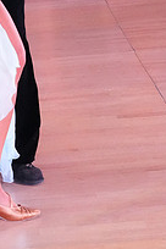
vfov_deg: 13.4
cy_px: -70
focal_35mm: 148
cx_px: -41
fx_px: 1024
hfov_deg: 9.1
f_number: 7.1
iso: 8000
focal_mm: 35
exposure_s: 1/320
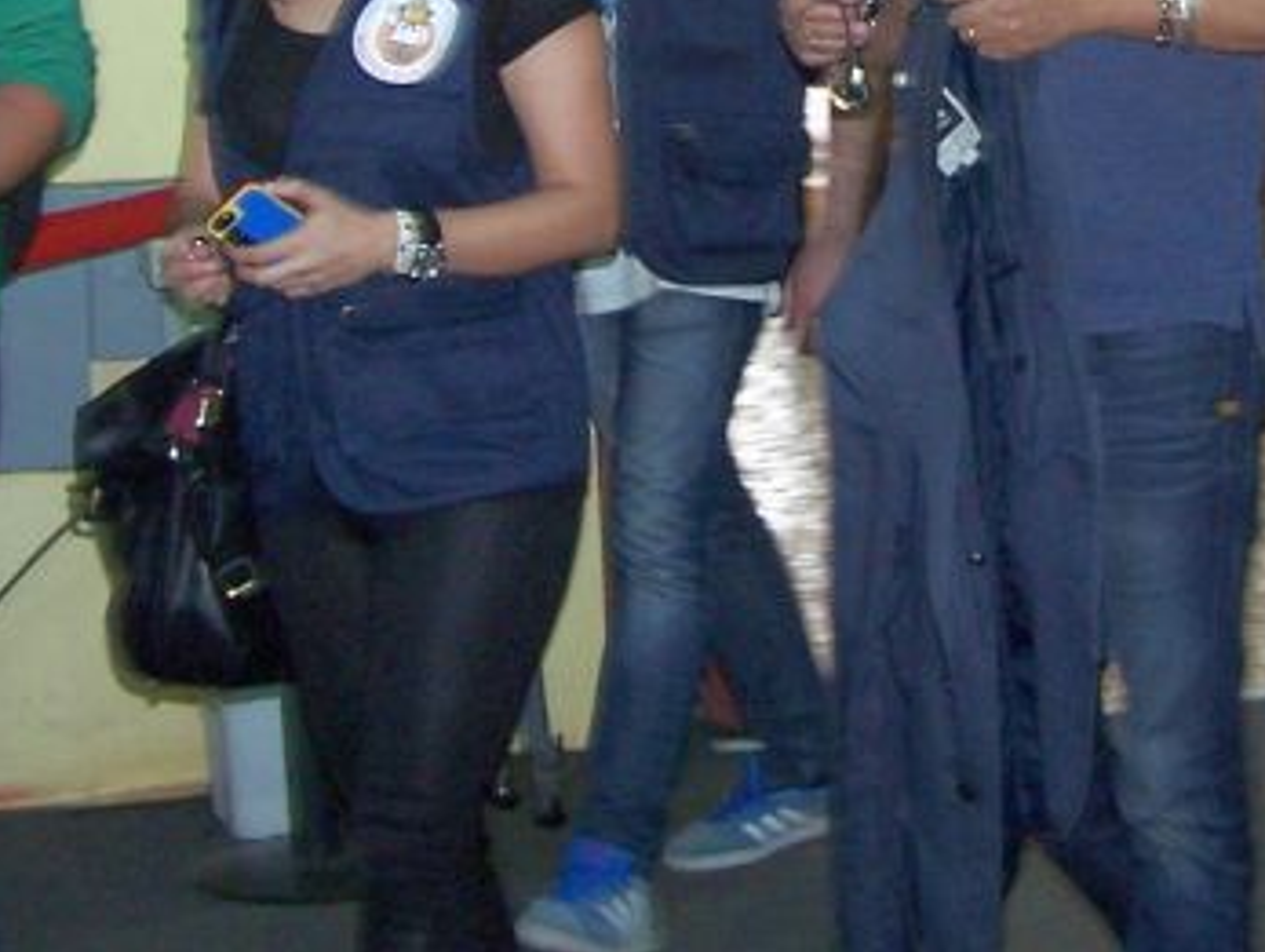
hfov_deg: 17.5
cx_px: 747
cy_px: -150
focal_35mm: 112
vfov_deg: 13.0
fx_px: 4097
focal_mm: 6.3
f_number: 2.8
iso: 140
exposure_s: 1/60
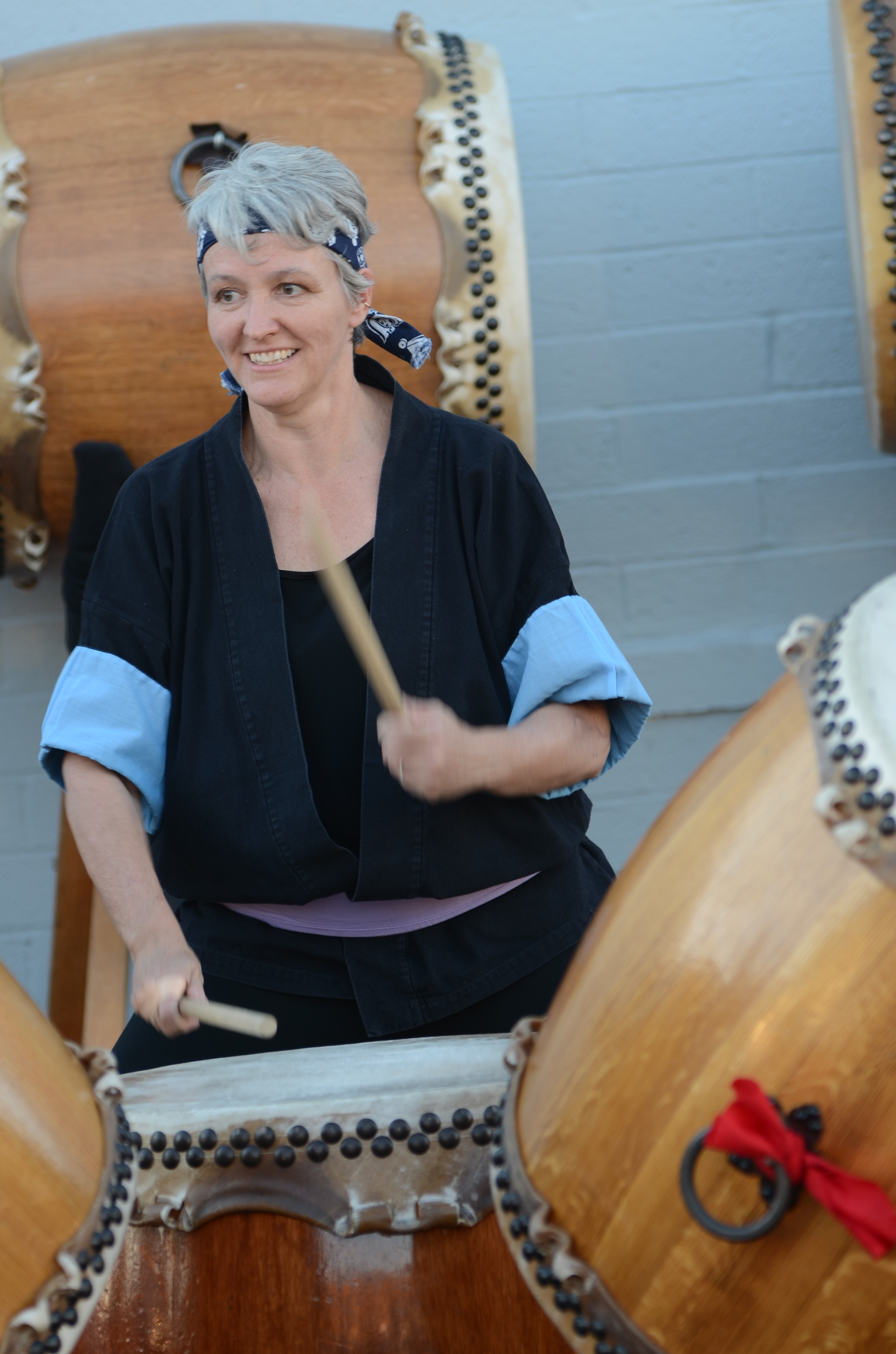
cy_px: 691
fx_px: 8551
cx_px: 421
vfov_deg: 9.0
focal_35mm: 228
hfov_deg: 6.0
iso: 100
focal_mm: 140
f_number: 3.2
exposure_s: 1/100
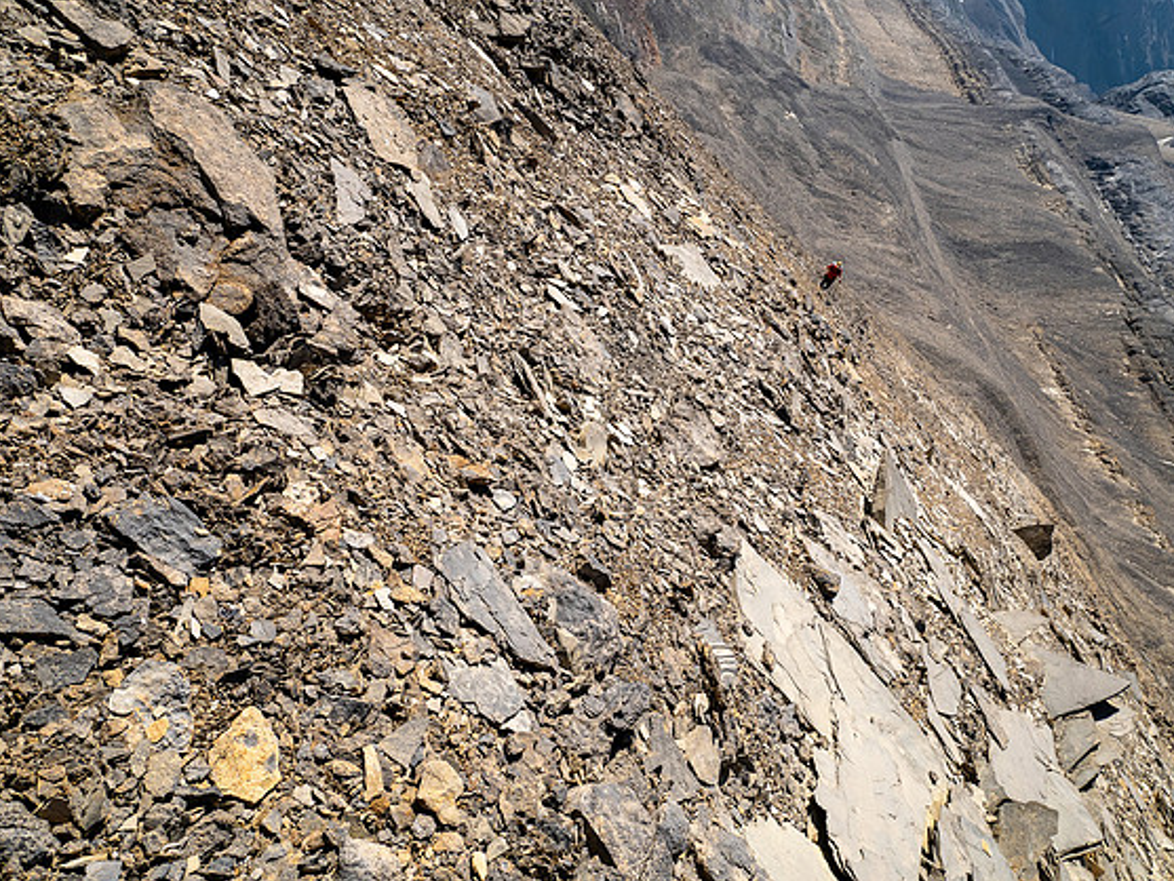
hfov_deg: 69.4
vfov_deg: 54.9
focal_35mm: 25
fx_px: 848
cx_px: 582
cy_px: 437
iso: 200
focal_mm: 12
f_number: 8
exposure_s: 1/320
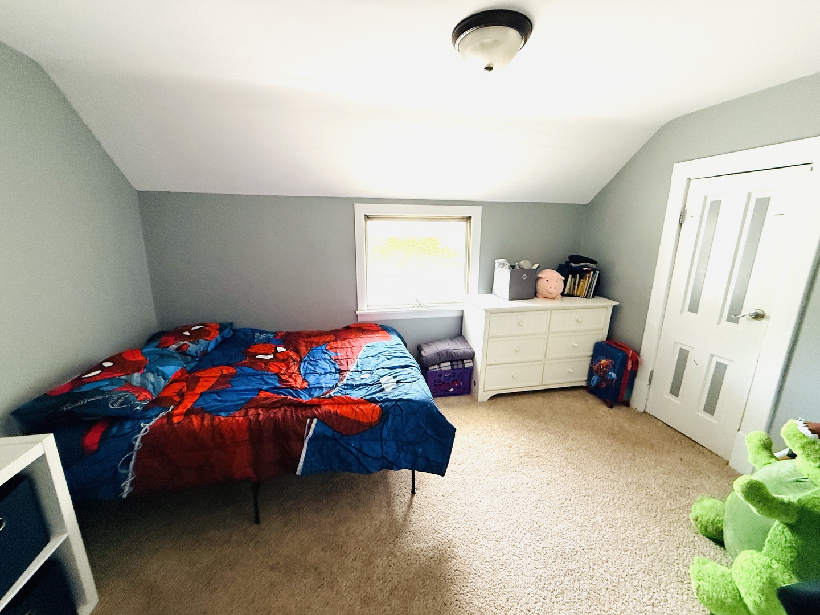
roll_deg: -0.5
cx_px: 410
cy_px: 308
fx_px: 332
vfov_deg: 85.7
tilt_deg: -12.4
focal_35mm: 14
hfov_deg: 102.1
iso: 400
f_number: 2.2
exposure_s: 1/97
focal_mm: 2.22
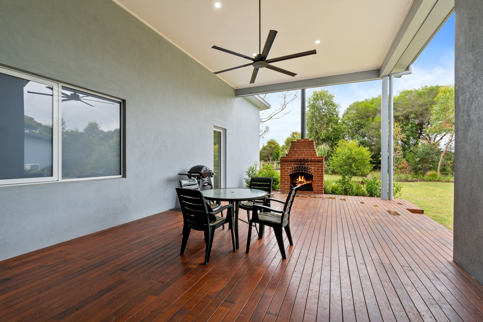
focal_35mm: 15
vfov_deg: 77.3
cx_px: 242
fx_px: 201
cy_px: 161
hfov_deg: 100.4
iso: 100
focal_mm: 10
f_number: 8
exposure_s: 1/15
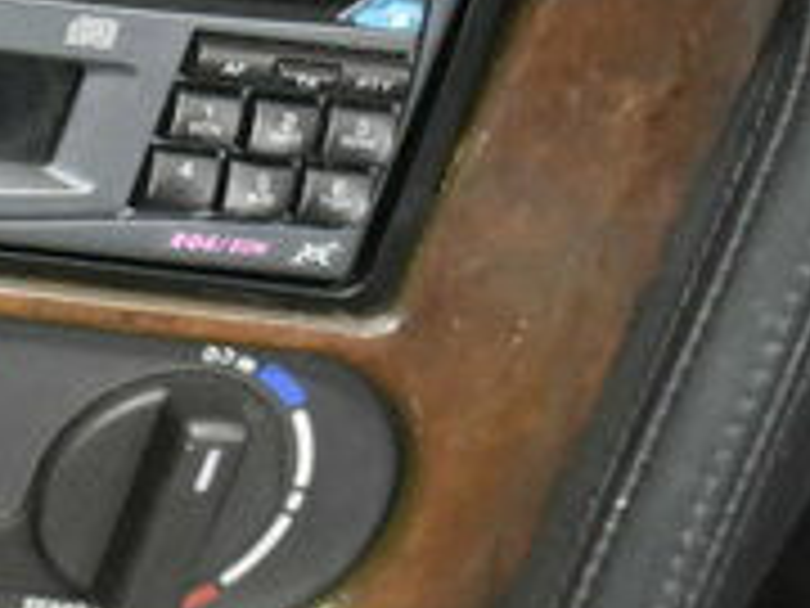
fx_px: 7511
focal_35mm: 321
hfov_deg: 6.1
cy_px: 1621
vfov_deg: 4.5
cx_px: -344
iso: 3200
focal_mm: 40
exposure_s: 1/60
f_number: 3.5
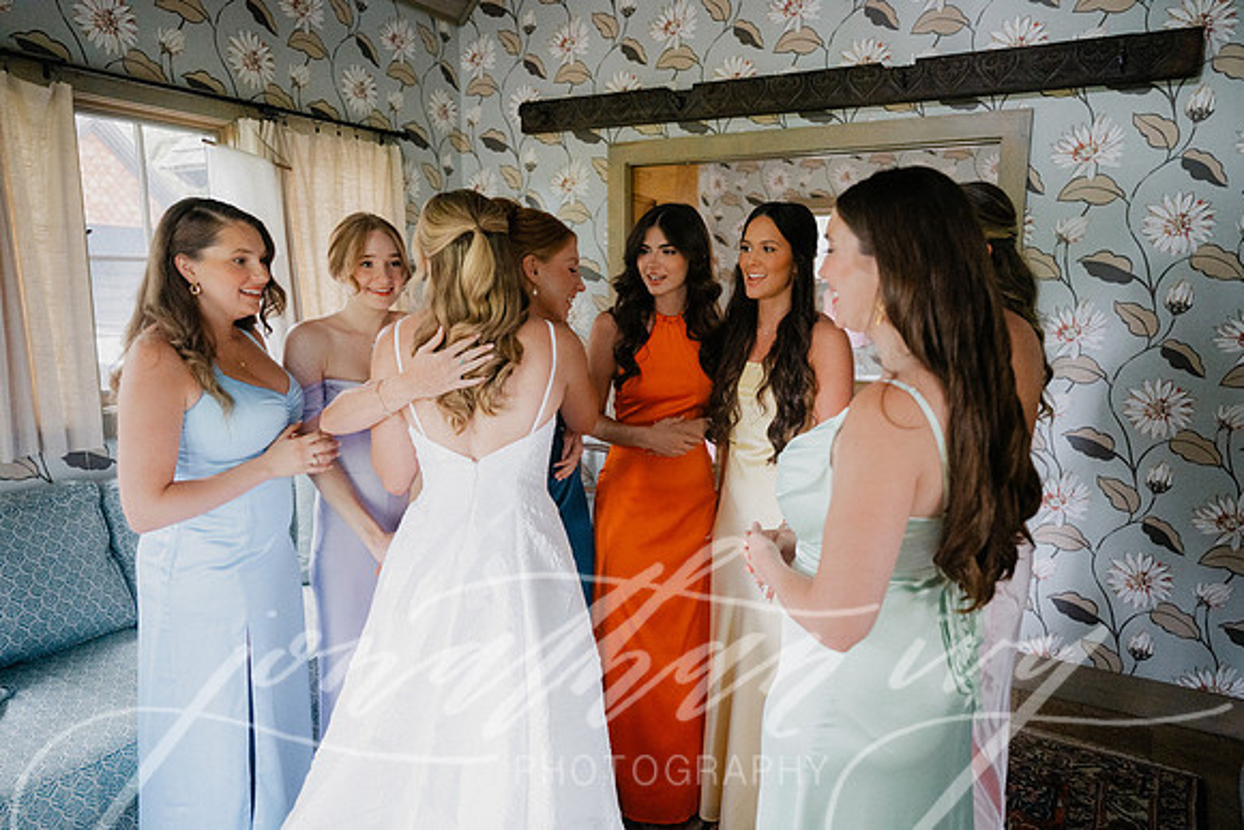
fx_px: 829
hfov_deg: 73.7
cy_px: 415
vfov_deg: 53.2
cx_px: 622
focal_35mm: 24
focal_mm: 24
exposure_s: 1/200
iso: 2200
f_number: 2.8
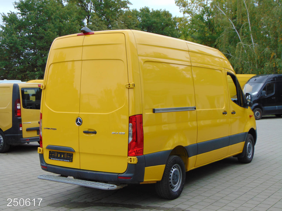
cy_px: 106
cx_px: 141
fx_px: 407
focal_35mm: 50
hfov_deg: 38.2
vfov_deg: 29.1
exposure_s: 1/125
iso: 80
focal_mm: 9
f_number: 3.5
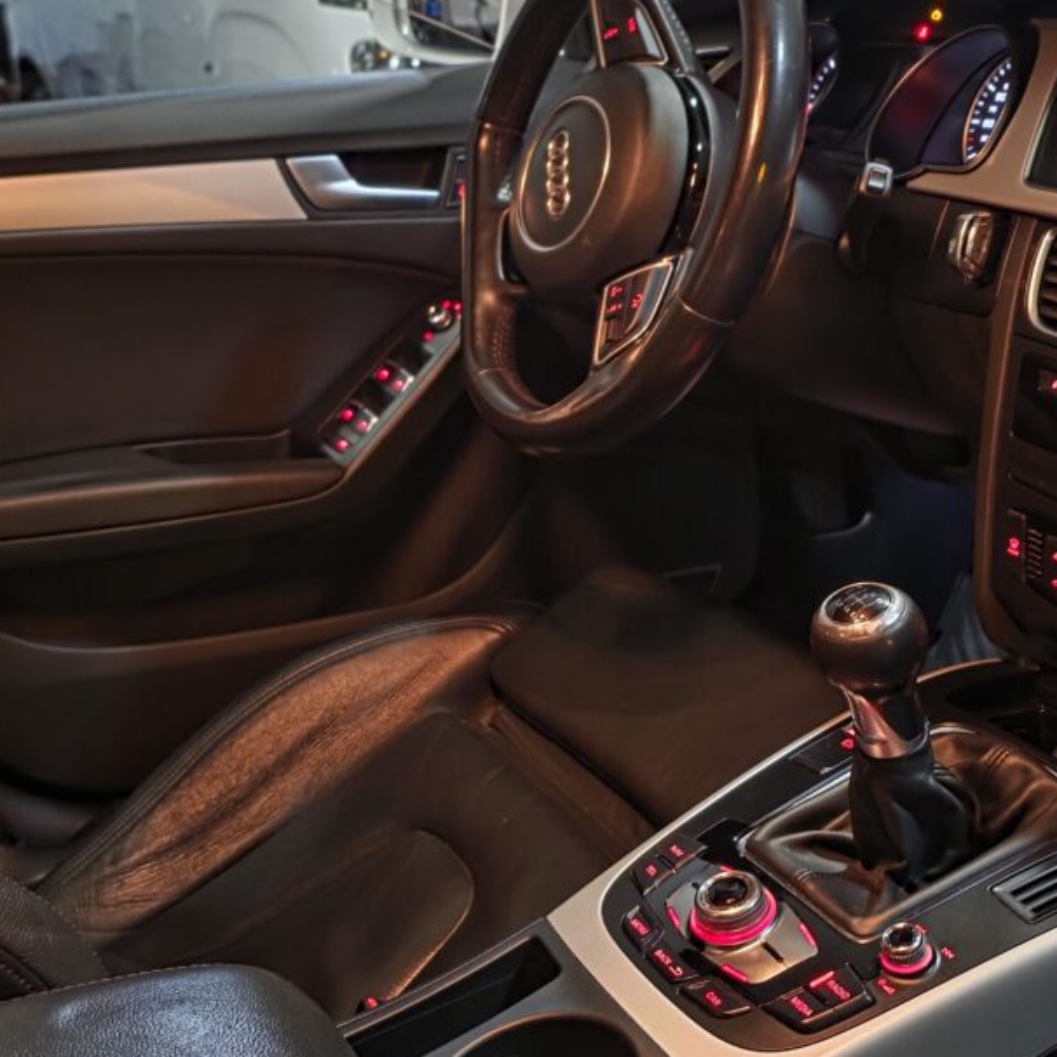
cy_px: 457
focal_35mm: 47
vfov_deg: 36.0
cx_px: 583
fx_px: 1624
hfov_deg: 36.0
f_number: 1.7
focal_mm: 6.3
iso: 1250
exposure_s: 1/20
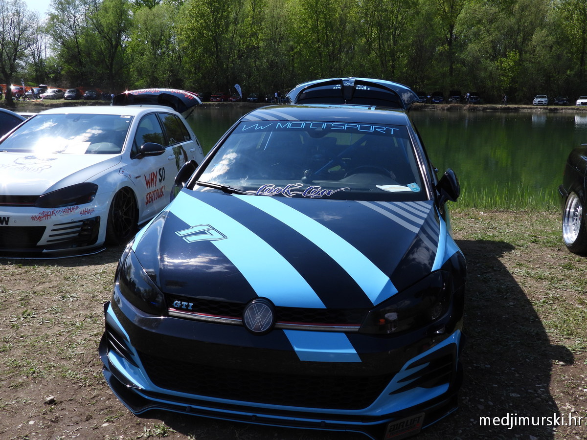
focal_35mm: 35
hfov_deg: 52.6
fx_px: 594
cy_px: 220
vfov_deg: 40.7
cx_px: 294
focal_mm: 6.3
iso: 100
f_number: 3.2
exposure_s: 1/1250
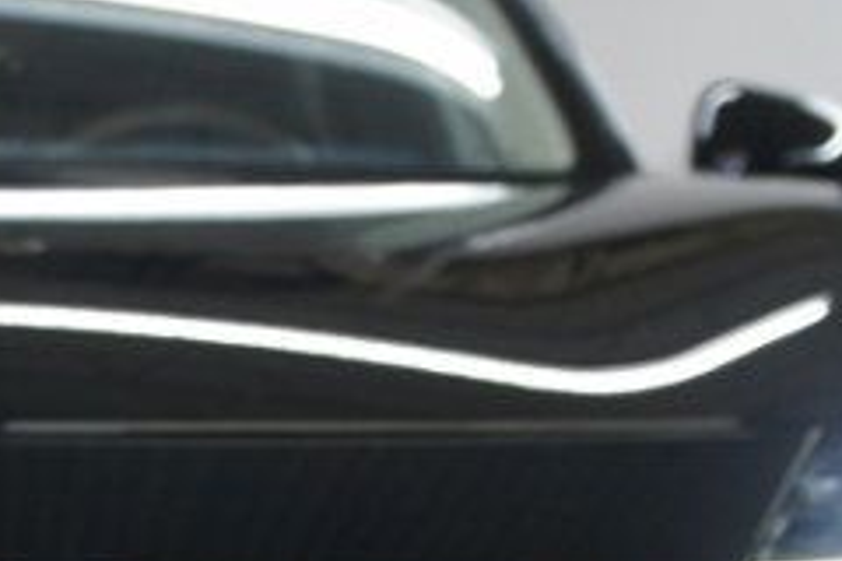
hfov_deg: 15.4
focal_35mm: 128
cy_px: 791
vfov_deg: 10.4
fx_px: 2994
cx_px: -196
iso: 250
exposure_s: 1/30
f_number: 4
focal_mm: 20
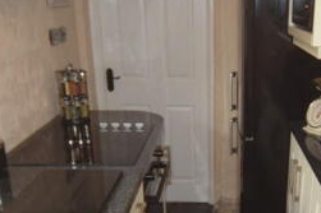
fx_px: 419
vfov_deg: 28.3
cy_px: 152
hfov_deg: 40.8
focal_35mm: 47
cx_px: 237
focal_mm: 12
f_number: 4.5
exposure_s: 1/80
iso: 800
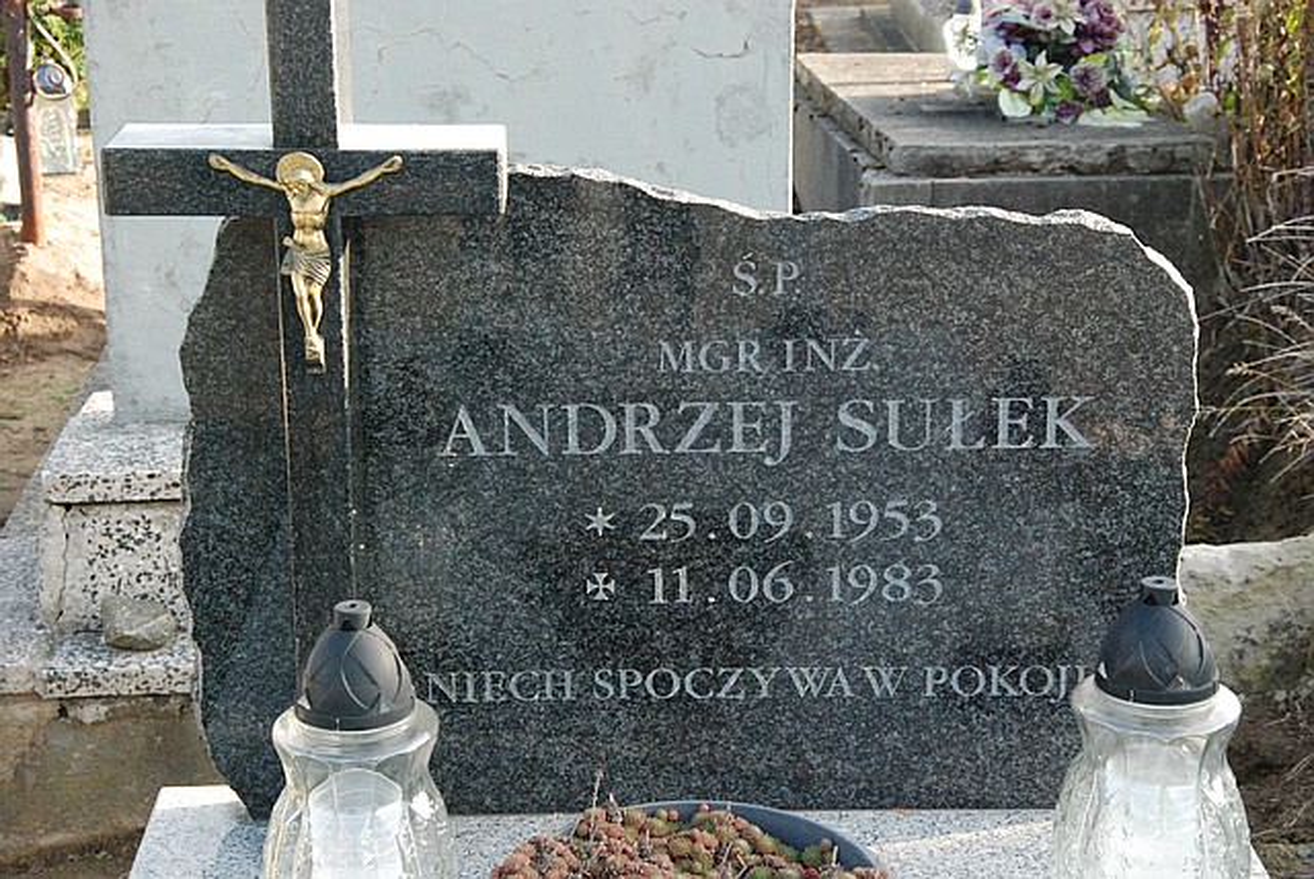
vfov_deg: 18.2
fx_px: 2740
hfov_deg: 27.0
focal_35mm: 75
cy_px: 440
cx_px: 657
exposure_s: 1/320
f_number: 9
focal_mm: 50
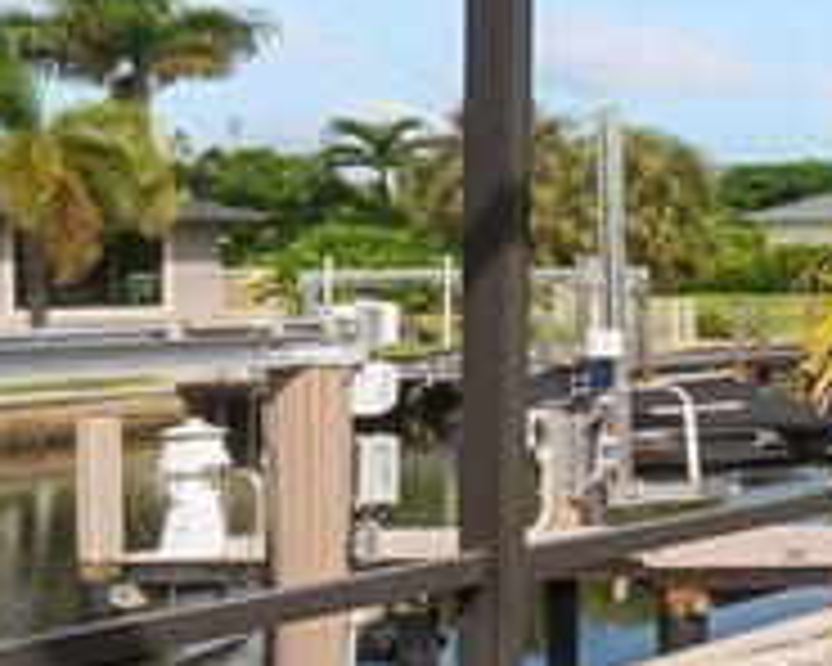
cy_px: 324
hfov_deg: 14.2
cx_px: 2111
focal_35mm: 66
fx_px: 1625
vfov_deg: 23.1
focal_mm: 12
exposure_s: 1/400
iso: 2000
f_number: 11
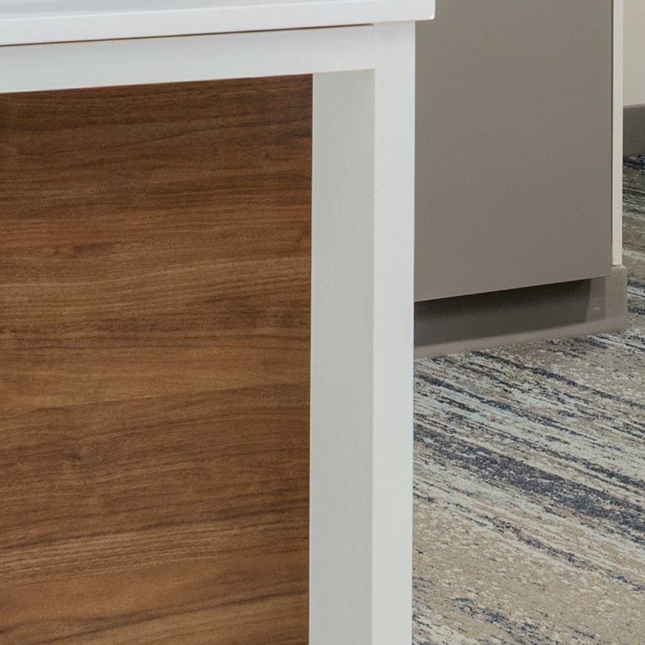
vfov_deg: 10.0
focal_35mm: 168
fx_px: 3542
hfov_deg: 10.4
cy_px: -420
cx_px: 492
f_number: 8
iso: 400
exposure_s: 1/60
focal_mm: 24
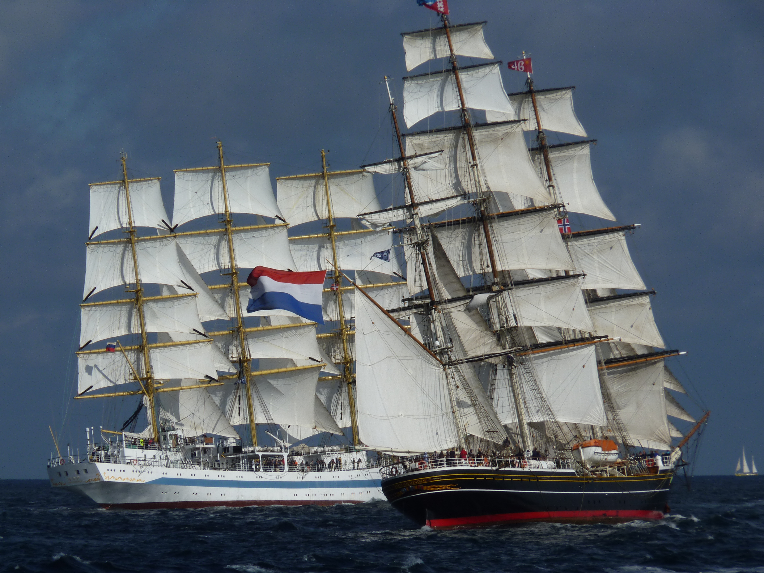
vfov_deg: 4.9
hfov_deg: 6.5
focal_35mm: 306
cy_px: 286
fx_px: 6754
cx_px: 382
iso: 80
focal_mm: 54.4
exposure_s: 1/640
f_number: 8
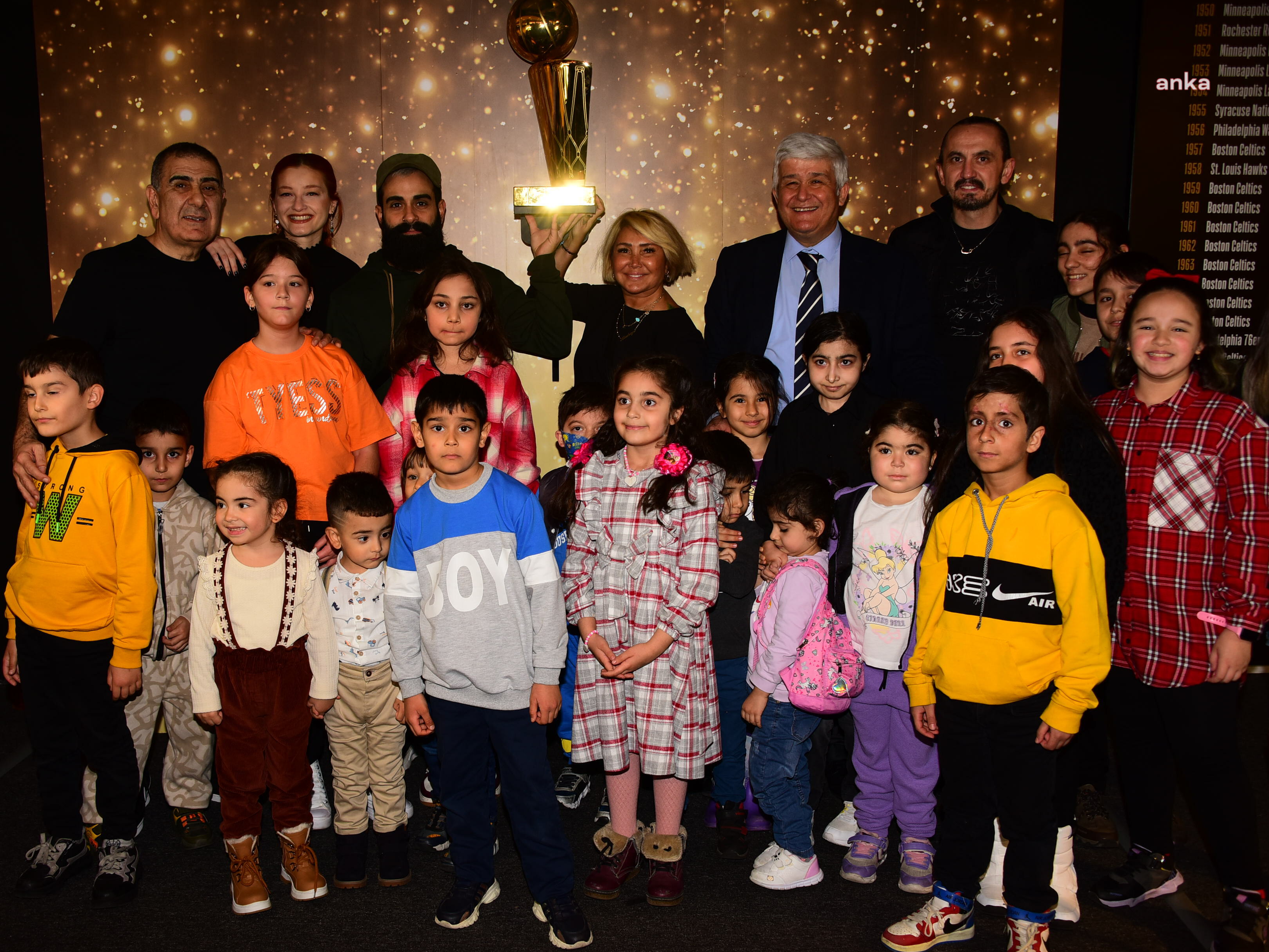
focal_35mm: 35
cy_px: 475
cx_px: 571
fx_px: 1283
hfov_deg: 52.5
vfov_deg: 40.7
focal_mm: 32
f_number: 5.6
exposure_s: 1/60
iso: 400
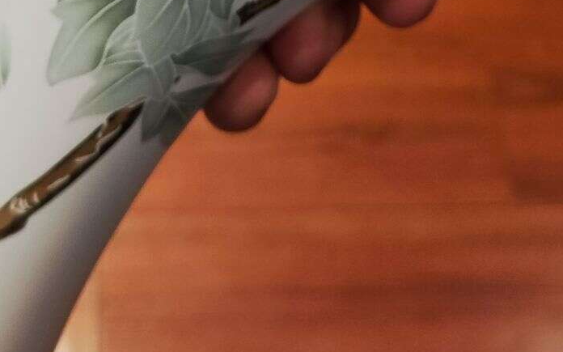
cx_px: 296
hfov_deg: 26.5
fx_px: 1197
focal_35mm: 78
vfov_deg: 14.9
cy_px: -245
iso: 467
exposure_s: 1/50
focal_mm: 4.71
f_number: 1.79
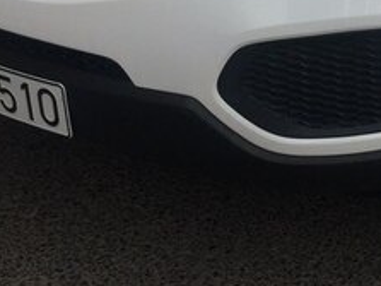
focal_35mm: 86
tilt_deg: -18.7
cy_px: -109
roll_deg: -0.1
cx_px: 395
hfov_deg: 21.8
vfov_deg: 16.1
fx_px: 946
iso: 32
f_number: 2.2
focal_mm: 4.15
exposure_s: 1/1580
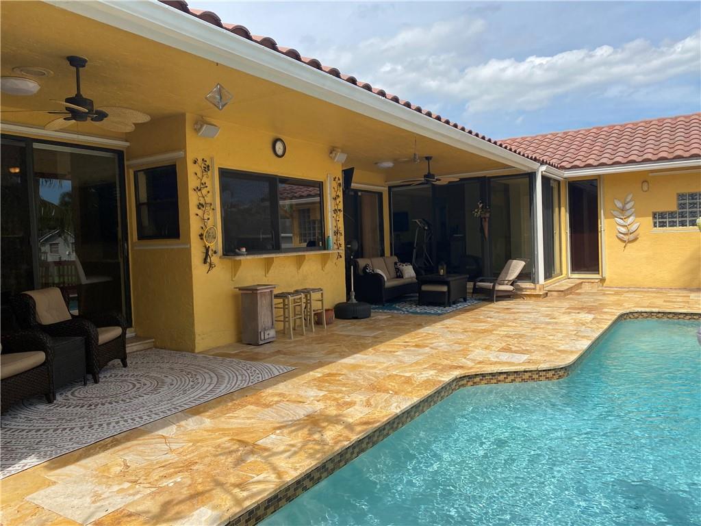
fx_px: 527
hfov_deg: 67.3
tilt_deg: -2.0
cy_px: 263
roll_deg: +1.8
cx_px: 350
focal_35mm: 26
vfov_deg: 53.1
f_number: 1.8
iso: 32
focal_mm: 4.25
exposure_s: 1/2358
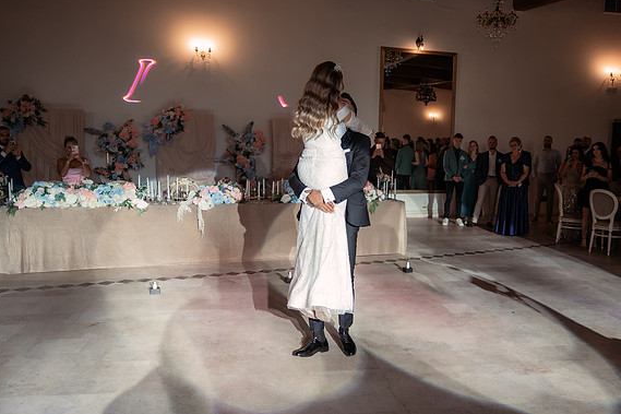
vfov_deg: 42.3
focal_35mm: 31
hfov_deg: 60.2
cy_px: 197
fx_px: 535
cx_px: 336
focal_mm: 28
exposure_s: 1/320
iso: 1600
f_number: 2.8
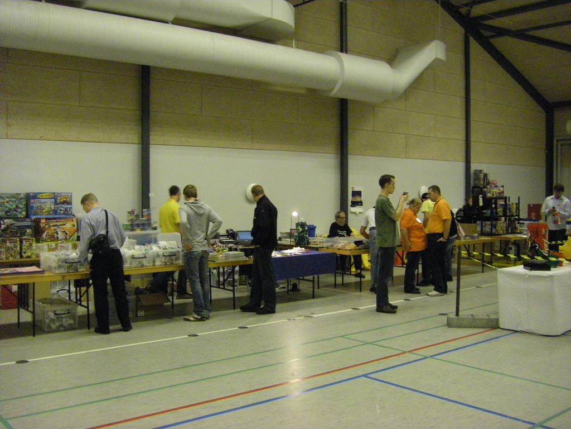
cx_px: 286
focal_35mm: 38
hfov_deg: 49.0
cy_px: 214
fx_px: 627
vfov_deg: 37.7
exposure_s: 1/40
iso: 800
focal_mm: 6.3
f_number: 3.5
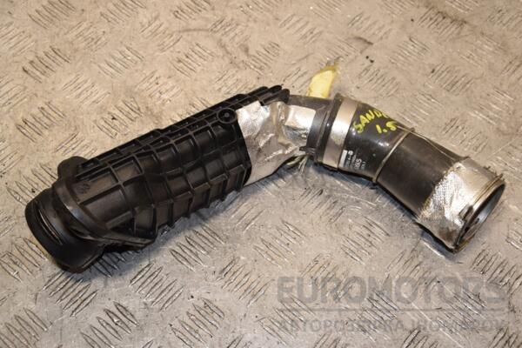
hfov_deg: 35.1
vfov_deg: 23.8
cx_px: 261
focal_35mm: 57
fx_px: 826
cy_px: 174
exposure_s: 1/200
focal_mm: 38
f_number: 7.1
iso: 800
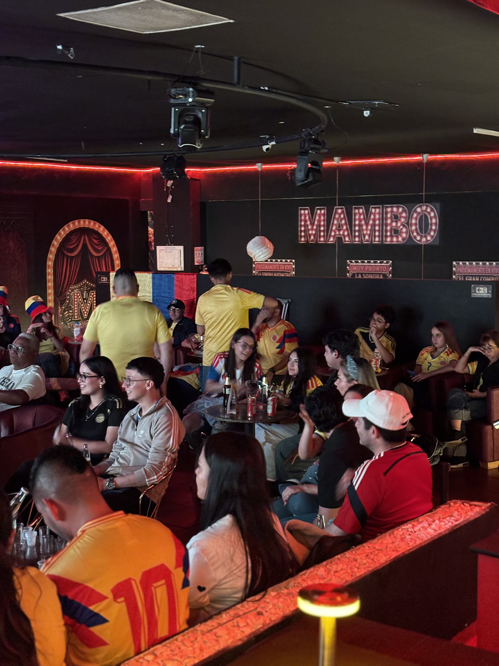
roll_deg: -1.0
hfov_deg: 28.0
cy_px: 333
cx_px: 250
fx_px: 999
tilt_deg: -5.9
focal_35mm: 52
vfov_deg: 36.8
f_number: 1.6
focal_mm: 5.96
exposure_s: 1/17
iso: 500
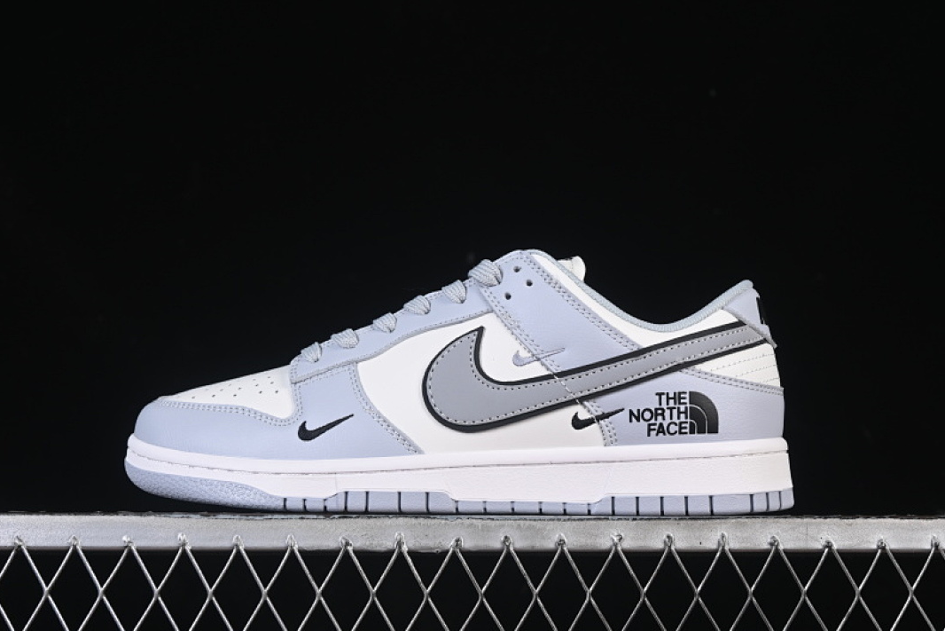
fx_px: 1995
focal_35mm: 76
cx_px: 469
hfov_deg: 26.6
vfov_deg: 18.0
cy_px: 319
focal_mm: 50
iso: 160
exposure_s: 1/80
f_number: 8
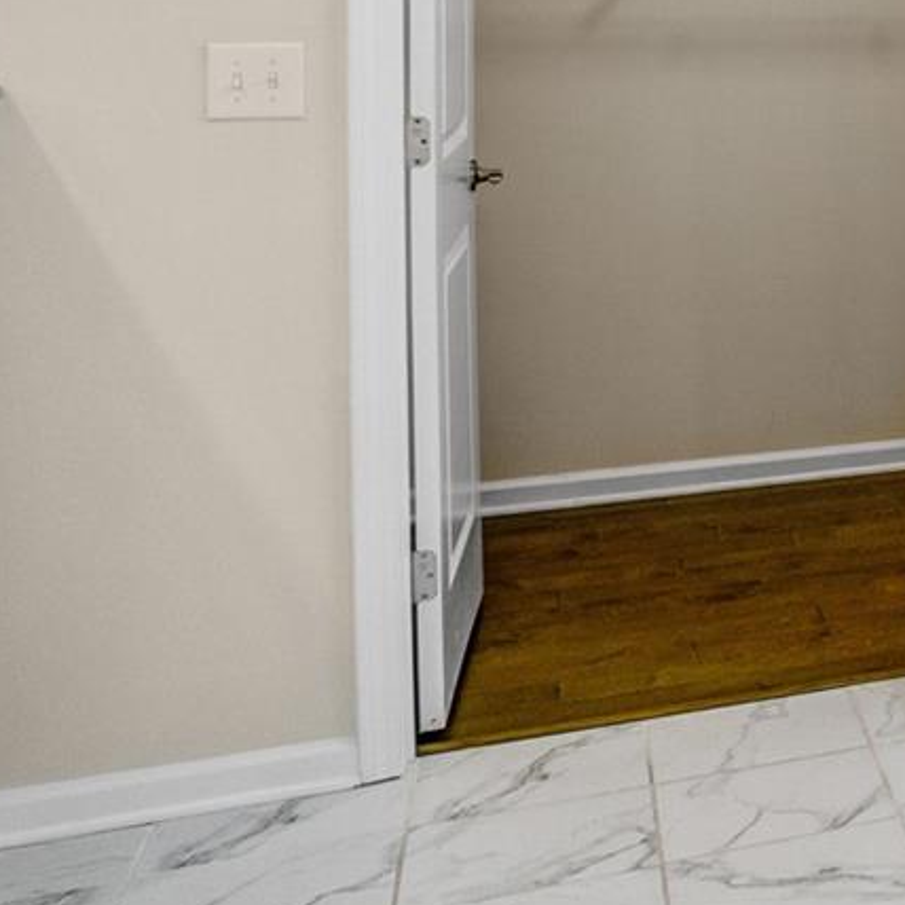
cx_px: 1905
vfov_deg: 26.2
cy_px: -58
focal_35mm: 61
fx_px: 1804
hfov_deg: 17.6
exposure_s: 1/13
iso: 250
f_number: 9
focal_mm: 10
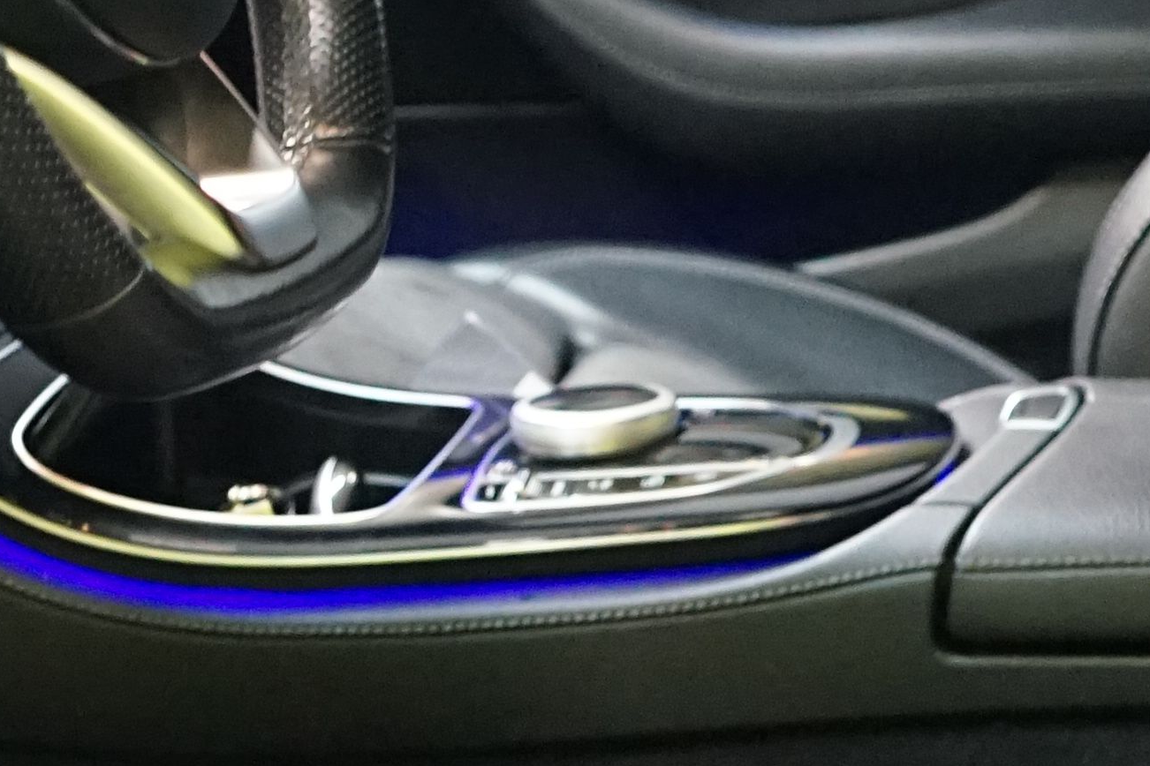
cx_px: 53
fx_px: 4121
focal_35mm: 129
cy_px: 803
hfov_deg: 15.6
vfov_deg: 10.5
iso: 5000
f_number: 3.5
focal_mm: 28
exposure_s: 1/30
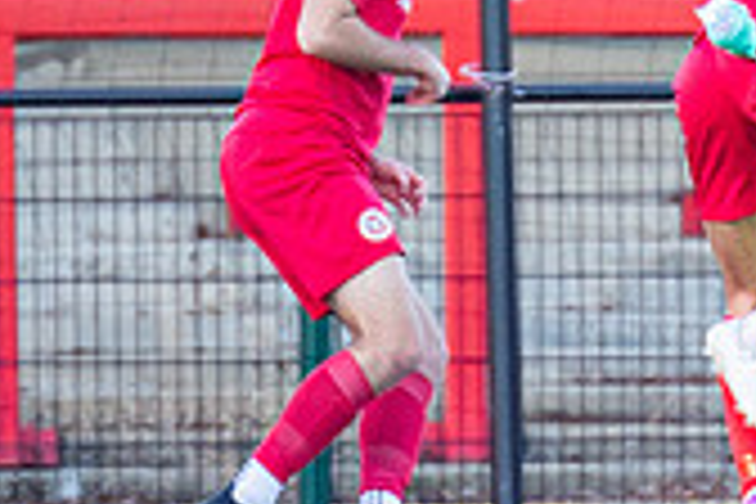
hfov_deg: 1.0
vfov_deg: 0.6
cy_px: -7
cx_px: 1161
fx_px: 44685
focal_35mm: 2128
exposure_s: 1/1000
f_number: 2.8
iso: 1600
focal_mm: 300
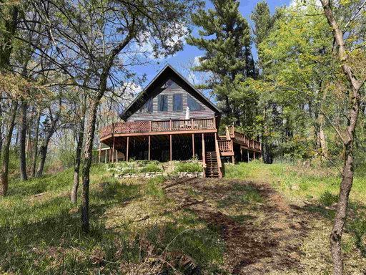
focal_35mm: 24
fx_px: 254
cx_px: 183
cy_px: 138
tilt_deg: +14.1
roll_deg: +1.8
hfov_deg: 71.6
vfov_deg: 56.8
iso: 80
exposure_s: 1/2110
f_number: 1.78
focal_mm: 6.76
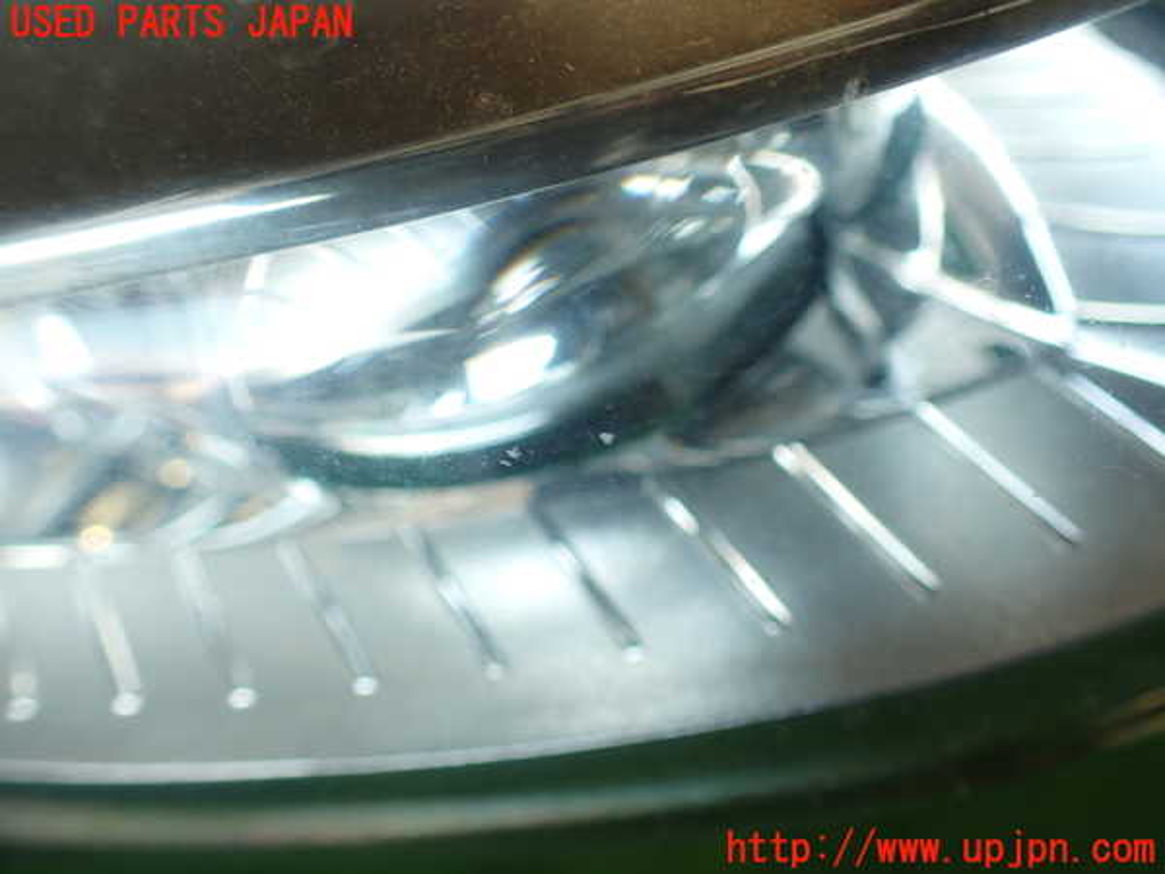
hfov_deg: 60.0
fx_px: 1010
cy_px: 437
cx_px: 582
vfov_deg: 46.8
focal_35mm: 30
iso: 100
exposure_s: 1/60
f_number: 2.3
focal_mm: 5.4
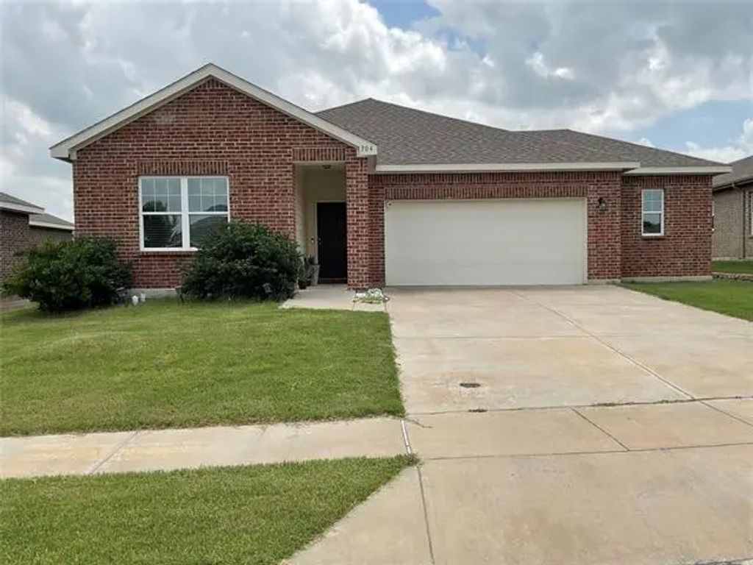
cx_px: 376
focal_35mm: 29
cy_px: 282
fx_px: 631
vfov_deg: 48.2
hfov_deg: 61.7
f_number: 1.8
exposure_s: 1/2320
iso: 16
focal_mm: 3
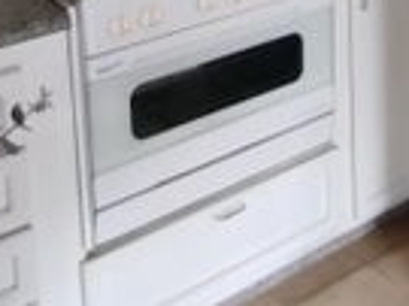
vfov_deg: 17.3
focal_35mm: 71
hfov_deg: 26.8
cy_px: -224
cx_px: 342
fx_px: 838
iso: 250
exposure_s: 1/20
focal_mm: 1.65
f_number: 2.2
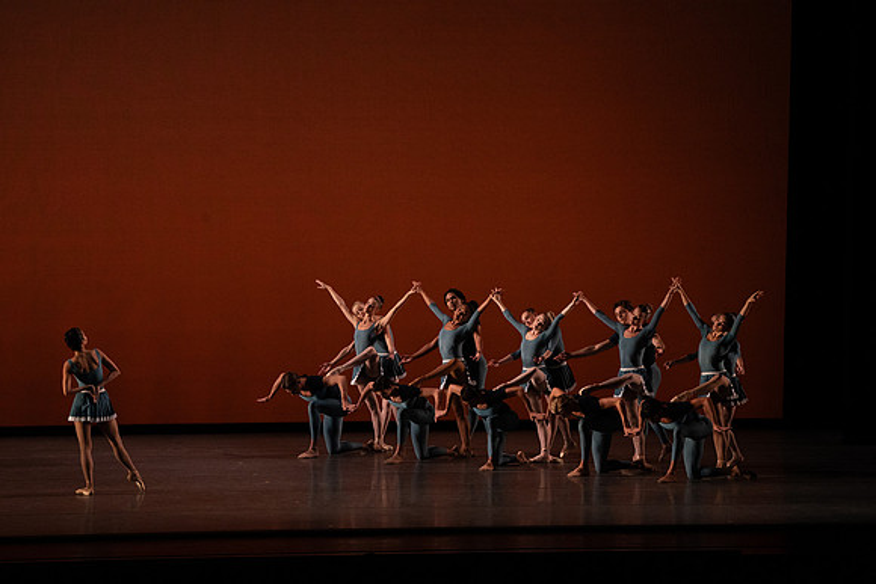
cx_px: 438
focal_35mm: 164
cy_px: 292
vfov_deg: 8.4
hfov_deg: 12.5
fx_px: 3991
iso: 5000
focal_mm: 164
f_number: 9
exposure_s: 1/400
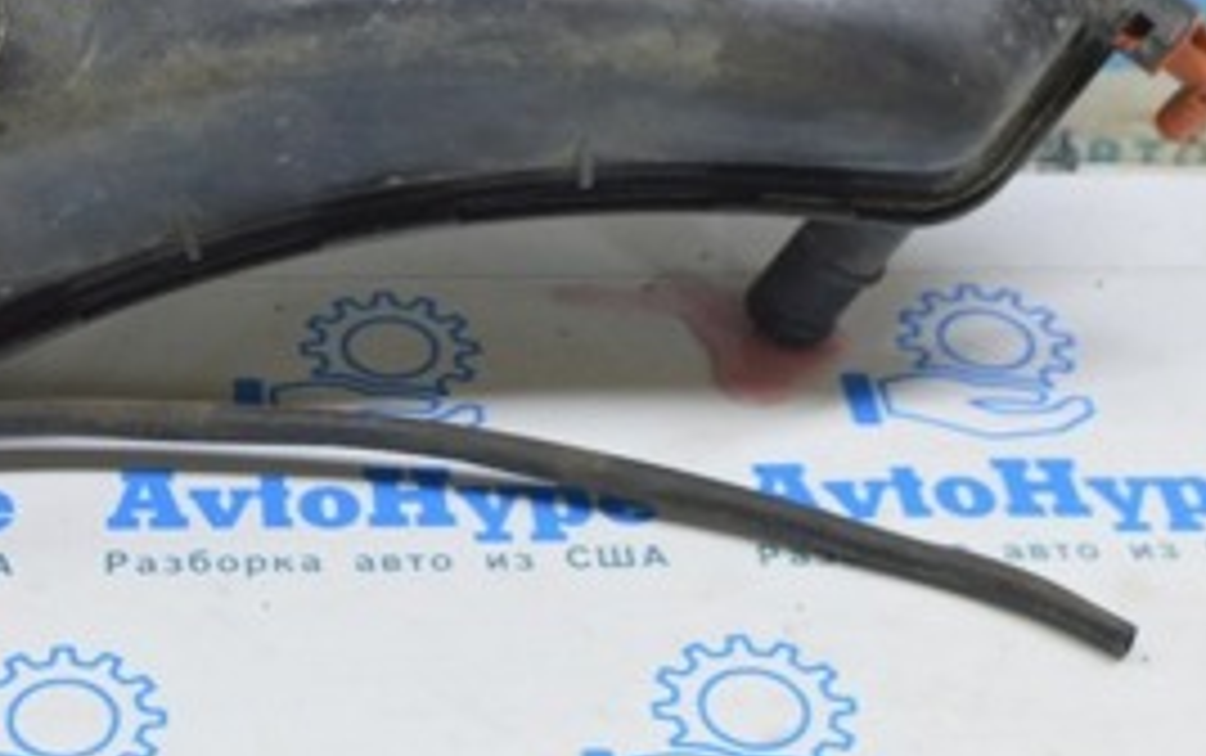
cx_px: 166
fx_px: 3355
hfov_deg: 20.1
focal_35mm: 102
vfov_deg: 12.6
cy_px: -74
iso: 400
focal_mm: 28
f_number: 5.6
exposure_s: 1/20
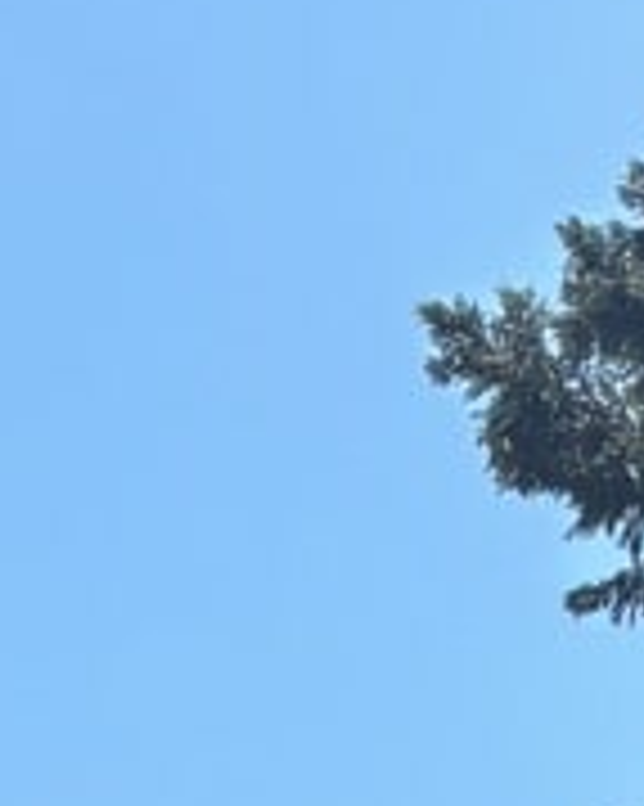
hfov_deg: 7.3
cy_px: 1797
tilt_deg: +6.8
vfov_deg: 8.4
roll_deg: -1.6
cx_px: 205
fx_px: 5079
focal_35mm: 213
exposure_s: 1/4082
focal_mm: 5.96
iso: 50
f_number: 1.6
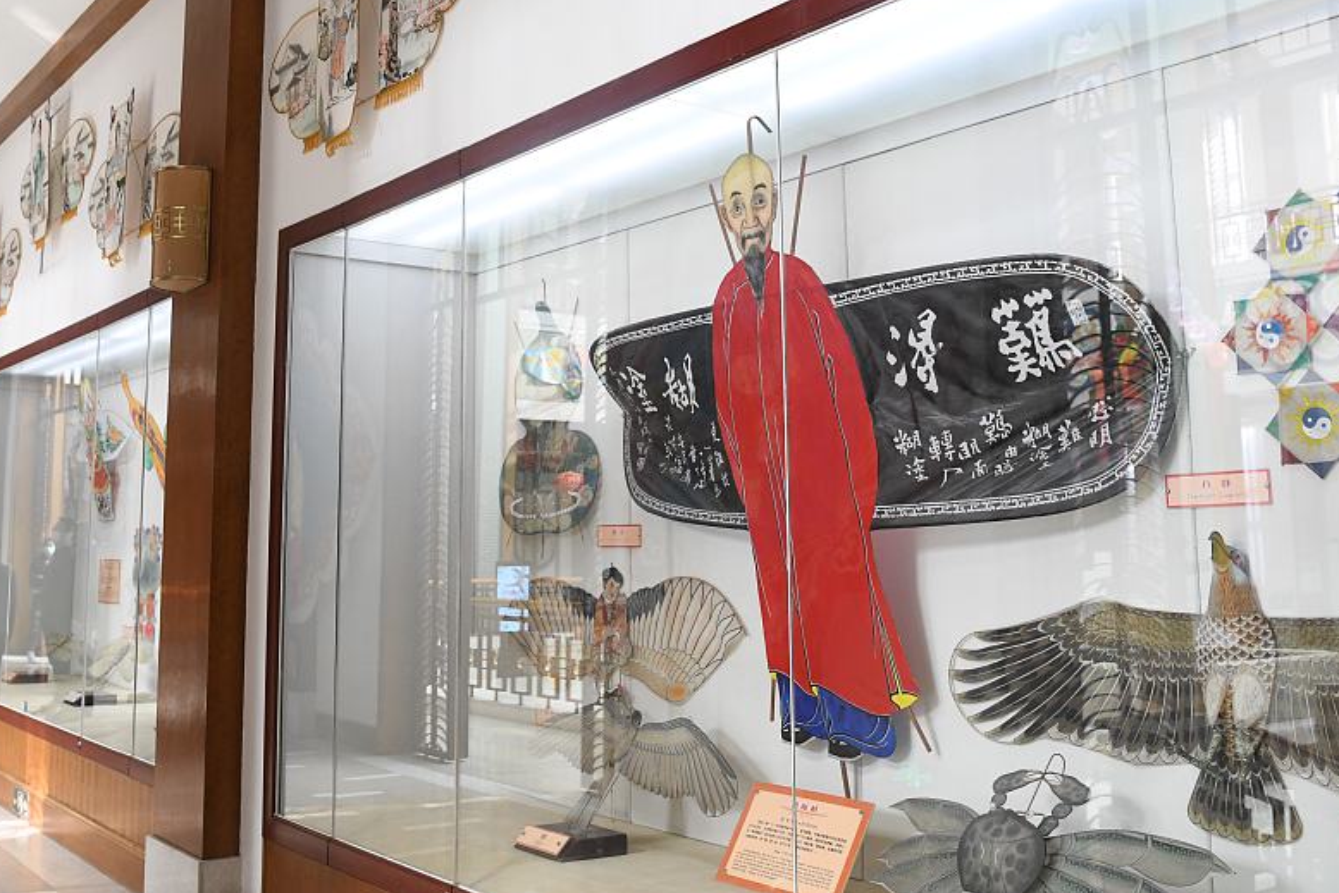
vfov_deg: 35.8
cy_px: 342
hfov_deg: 51.2
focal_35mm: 37
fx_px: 1376
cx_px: 484
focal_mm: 24
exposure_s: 1/80
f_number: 4.5
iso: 2000
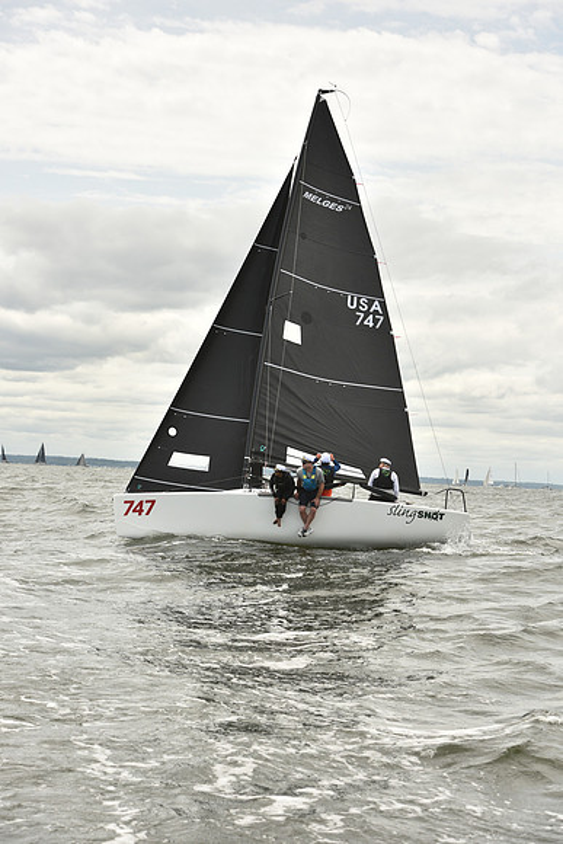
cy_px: 422
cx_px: 282
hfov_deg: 19.5
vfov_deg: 28.8
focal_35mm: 70
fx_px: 1641
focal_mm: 70
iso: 250
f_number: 7.1
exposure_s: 1/800
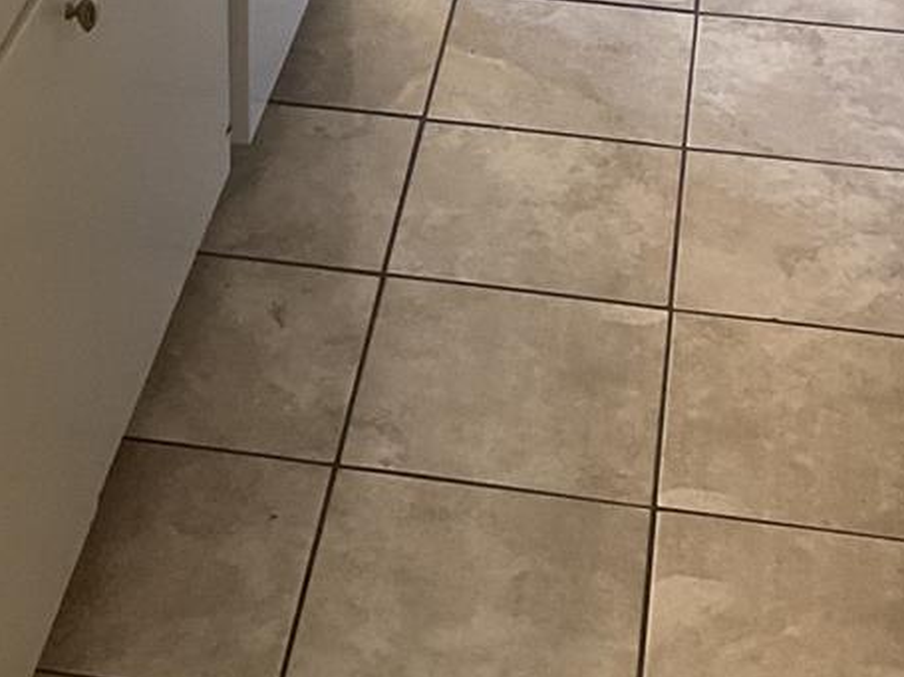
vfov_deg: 14.5
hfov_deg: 19.9
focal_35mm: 98
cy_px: -197
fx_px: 2559
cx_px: 248
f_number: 1.8
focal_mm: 3
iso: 80
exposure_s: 1/60
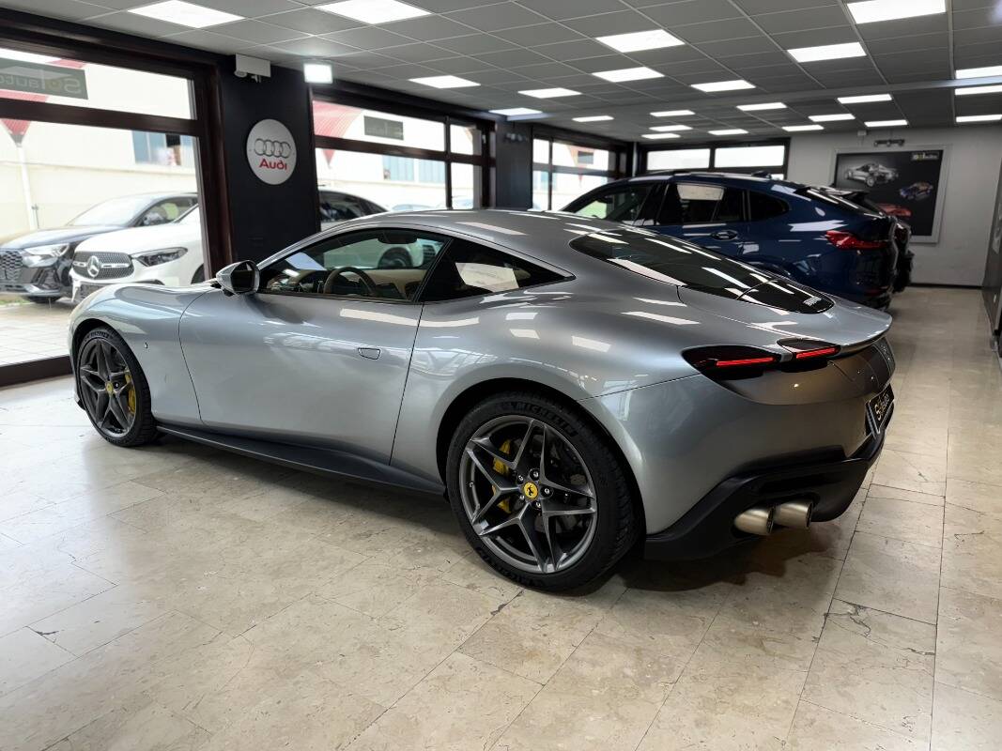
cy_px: 376
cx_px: 501
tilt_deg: -13.2
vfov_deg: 56.8
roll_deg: +0.1
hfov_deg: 71.6
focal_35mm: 24
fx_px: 695
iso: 64
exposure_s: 1/100
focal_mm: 6.76
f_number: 1.78
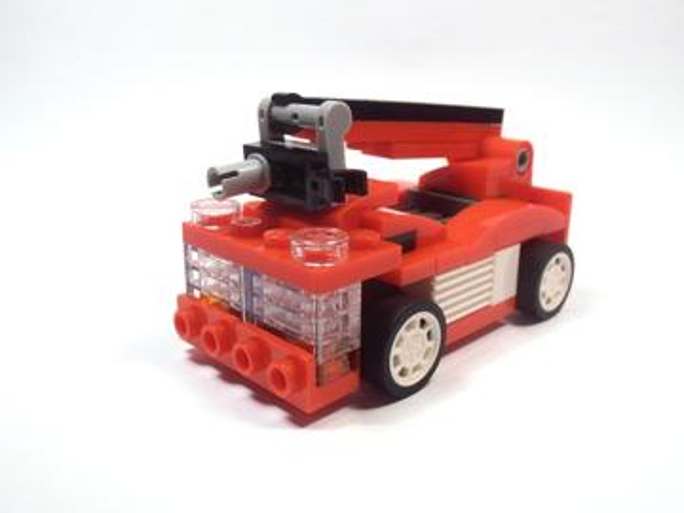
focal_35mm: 37
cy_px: 256
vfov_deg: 38.7
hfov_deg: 50.1
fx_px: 731
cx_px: 342
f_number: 3.9
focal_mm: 6.61
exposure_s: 1/40
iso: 80
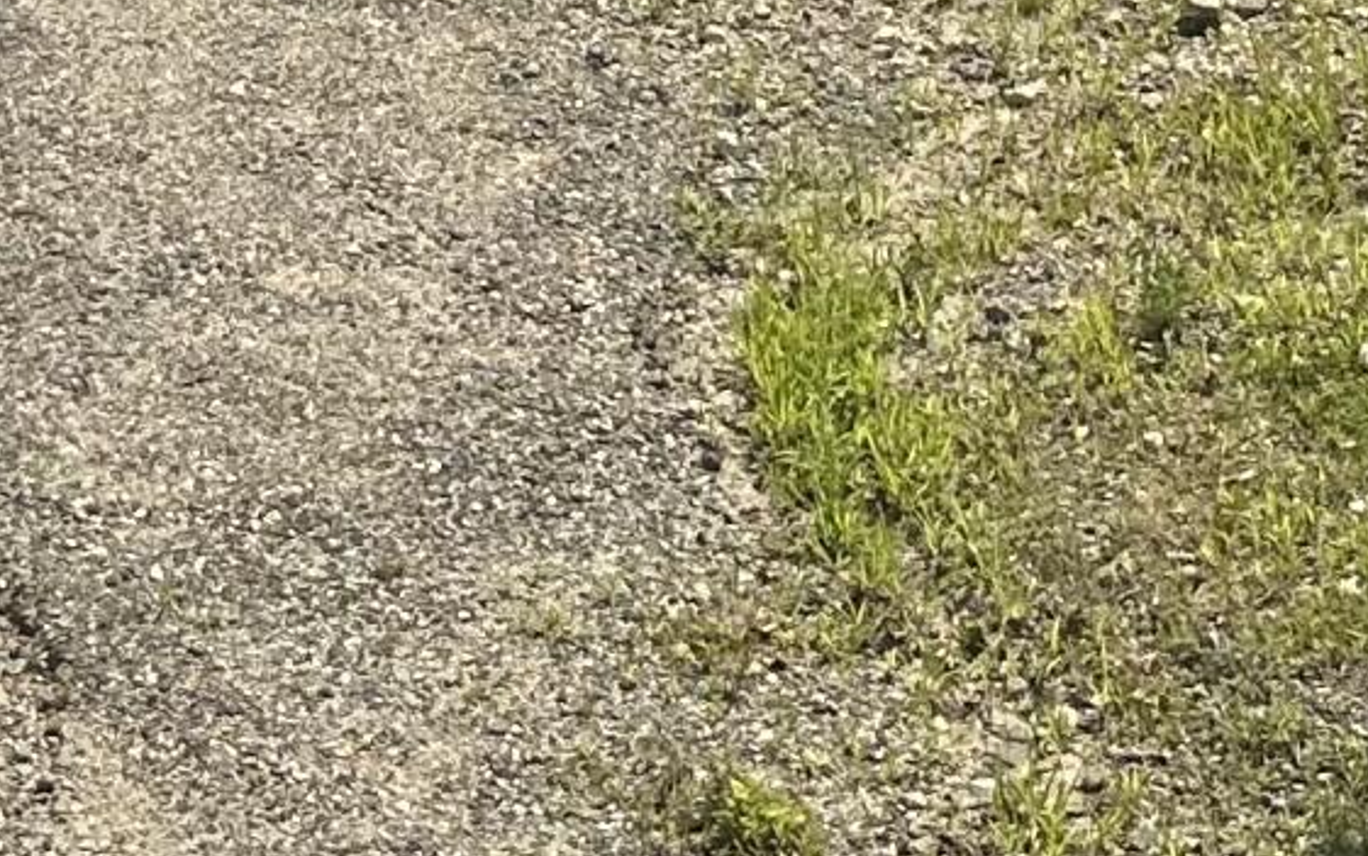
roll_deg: -1.0
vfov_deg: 8.4
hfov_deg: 15.3
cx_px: 527
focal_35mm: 136
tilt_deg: -4.8
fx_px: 5072
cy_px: -1510
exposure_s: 1/5263
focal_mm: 6.86
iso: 80
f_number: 1.78
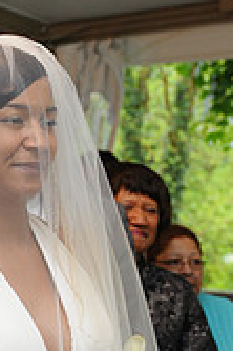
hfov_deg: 11.4
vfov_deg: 17.5
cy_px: 191
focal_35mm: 117
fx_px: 1142
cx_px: -66
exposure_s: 1/100
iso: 640
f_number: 2.8
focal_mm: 29
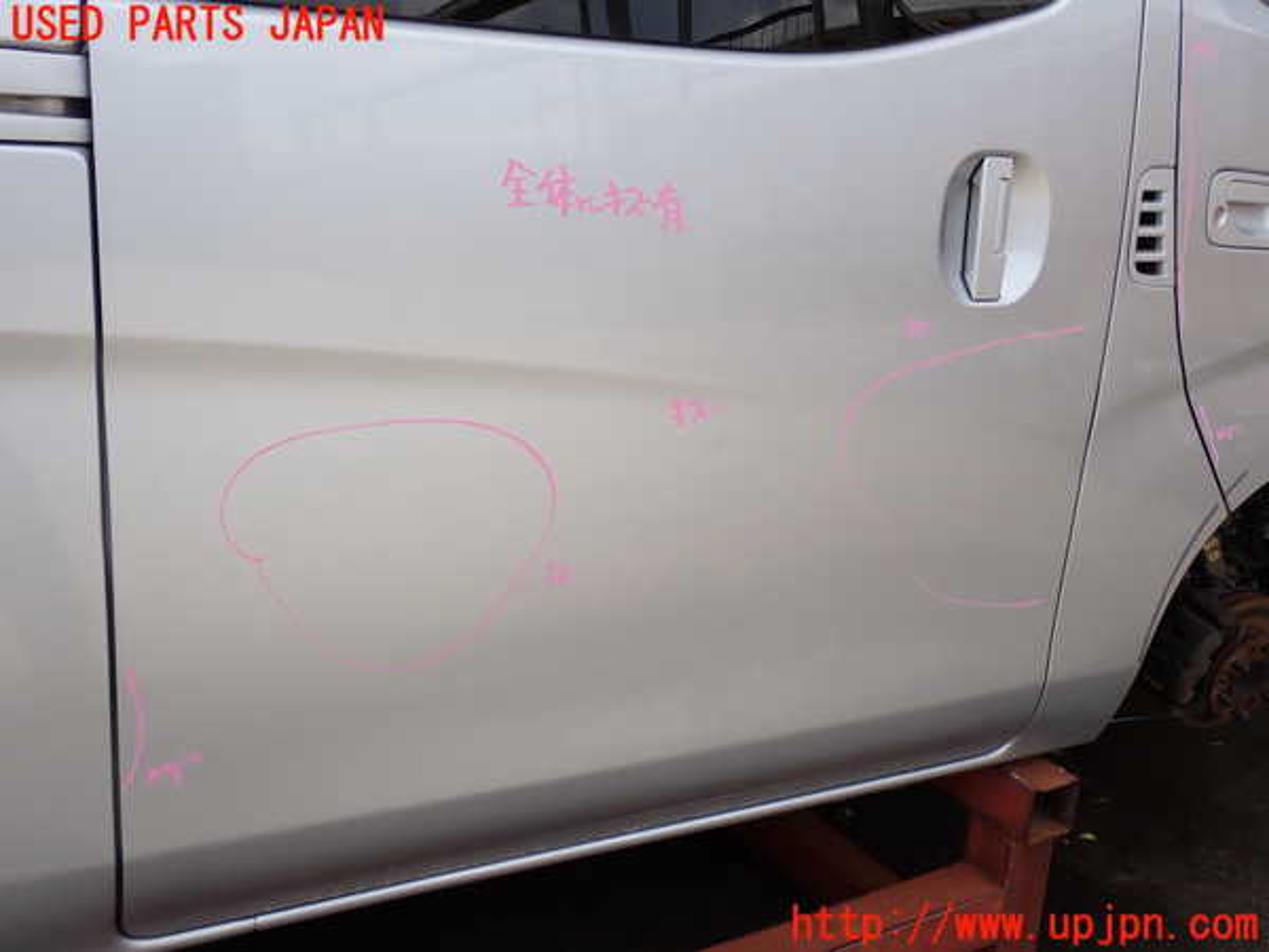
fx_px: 1320
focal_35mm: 36
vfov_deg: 39.7
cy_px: 476
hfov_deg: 51.4
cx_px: 634
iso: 100
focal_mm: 6.37
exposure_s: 1/500
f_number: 3.5
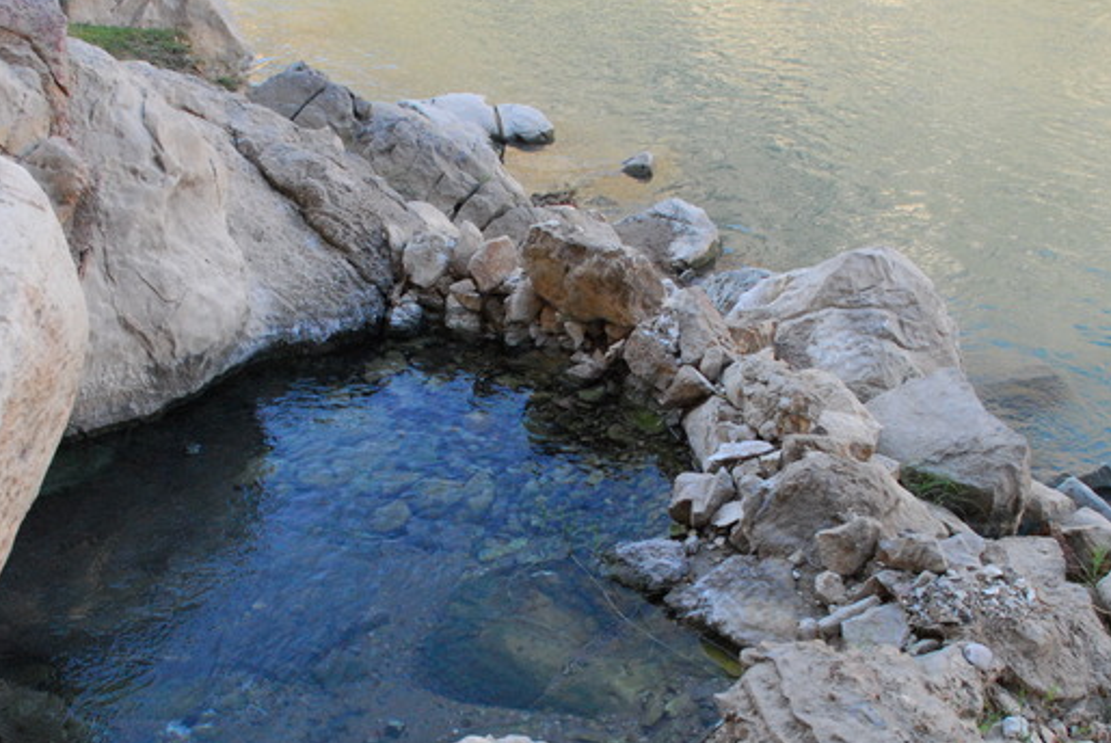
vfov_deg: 31.8
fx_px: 1298
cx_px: 534
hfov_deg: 46.3
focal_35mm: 42
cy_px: 474
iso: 1000
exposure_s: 1/200
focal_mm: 18
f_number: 7.1
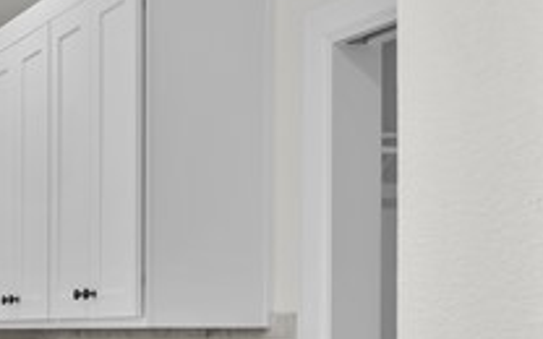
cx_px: -441
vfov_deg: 15.1
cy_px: 349
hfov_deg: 18.7
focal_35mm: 85
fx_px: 1258
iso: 100
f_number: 9
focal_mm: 16
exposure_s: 1/3
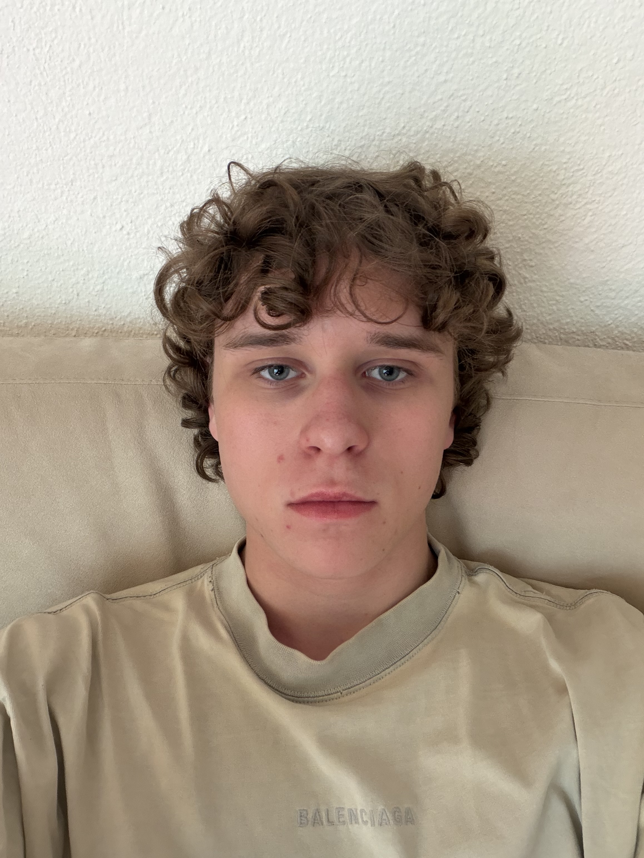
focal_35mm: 30
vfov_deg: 60.0
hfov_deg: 46.8
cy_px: 429
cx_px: 322
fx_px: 744
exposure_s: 1/33
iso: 250
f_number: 1.9
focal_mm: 2.71
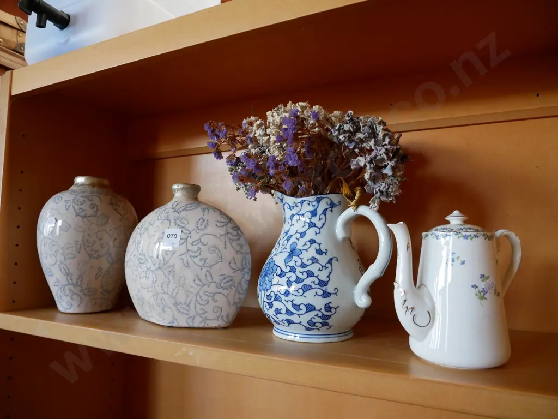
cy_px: 210
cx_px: 279
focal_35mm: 24
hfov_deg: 71.6
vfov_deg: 56.8
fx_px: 387
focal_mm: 12
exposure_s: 1/60
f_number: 4
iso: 1000
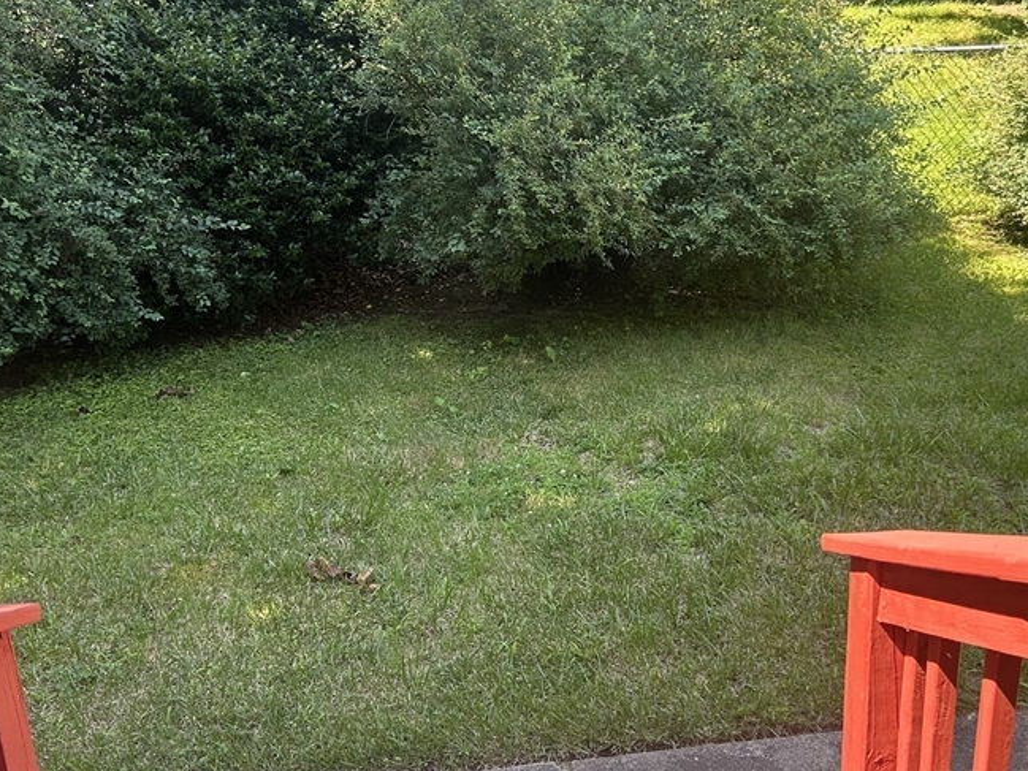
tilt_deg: -26.7
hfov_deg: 45.6
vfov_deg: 35.1
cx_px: 597
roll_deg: +1.2
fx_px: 1218
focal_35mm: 41
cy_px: 380
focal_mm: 5.7
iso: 50
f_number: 1.5
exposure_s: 1/309
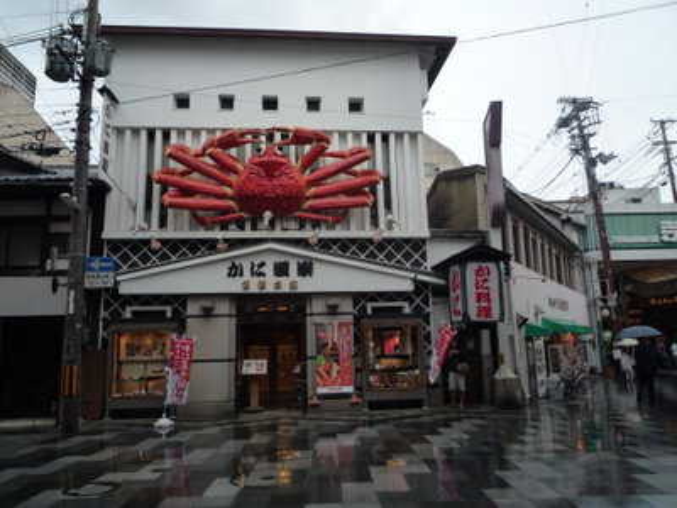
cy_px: 254
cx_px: 338
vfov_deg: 54.9
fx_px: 489
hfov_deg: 69.4
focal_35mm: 25
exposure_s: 1/320
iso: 160
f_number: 2.8
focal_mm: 4.4
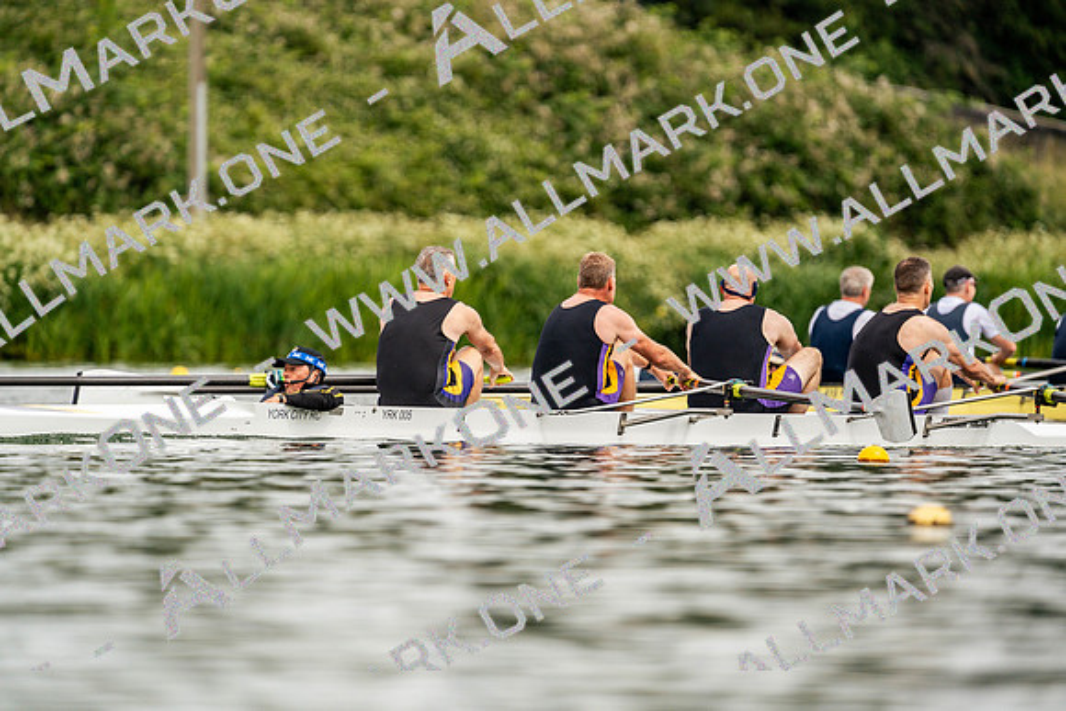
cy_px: 356
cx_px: 533
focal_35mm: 600
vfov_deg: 2.3
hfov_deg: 3.4
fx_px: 17770
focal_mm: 600
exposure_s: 1/2000
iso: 400
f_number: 6.3
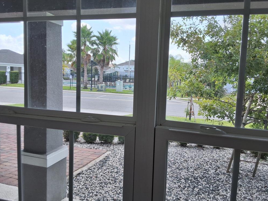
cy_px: 102
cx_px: 138
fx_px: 225
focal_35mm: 29
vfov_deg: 48.2
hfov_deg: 61.6
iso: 32
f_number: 1.9
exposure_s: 1/381
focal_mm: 2.91
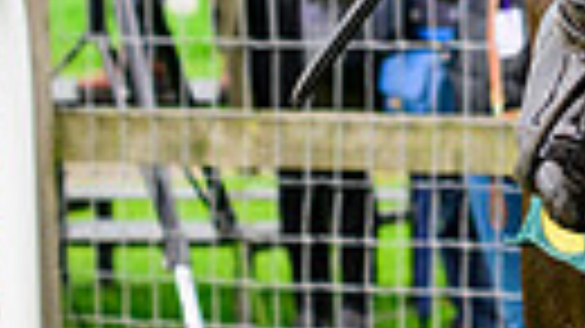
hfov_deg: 4.6
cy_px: -501
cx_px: 878
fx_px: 7257
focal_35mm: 468
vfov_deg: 2.6
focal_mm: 100
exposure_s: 1/500
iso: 1000
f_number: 5.6
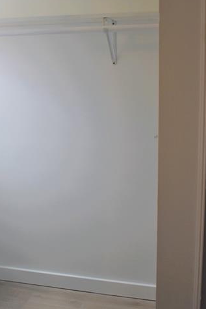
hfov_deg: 26.2
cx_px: 49
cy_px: 117
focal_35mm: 51
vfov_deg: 38.8
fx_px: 436
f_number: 3.8
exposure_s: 1/200
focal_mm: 21
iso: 800
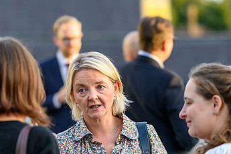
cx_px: 114
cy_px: 106
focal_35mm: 217
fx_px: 1392
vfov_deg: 6.3
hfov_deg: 9.5
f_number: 1.8
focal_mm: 85
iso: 1400
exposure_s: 1/4000
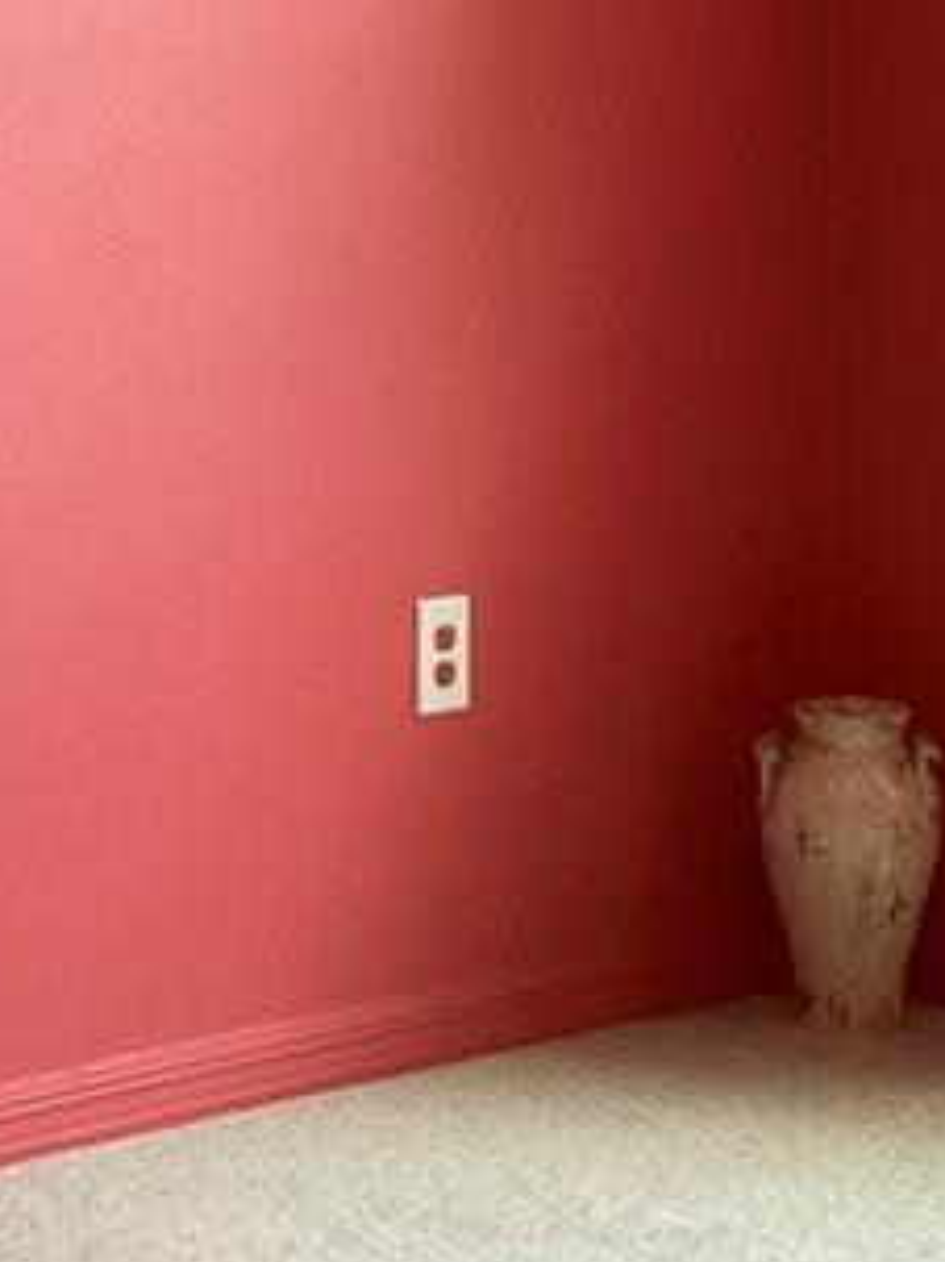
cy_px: 262
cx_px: -96
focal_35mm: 115
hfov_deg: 12.6
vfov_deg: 17.0
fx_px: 4189
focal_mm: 3
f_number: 1.8
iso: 64
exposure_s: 1/60
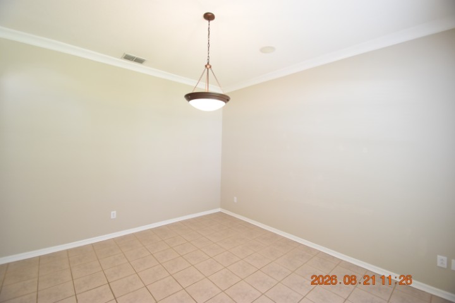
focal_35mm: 15
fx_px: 190
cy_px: 152
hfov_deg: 100.4
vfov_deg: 77.3
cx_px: 228
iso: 1250
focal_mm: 10
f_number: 3.5
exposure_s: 1/60
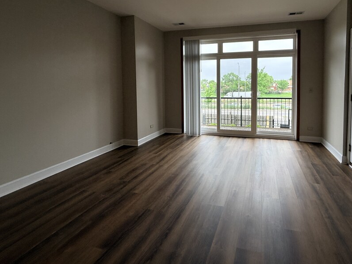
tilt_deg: -3.2
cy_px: 96
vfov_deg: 70.2
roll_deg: -0.3
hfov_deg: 86.1
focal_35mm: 18
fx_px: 183
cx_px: 219
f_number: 2.2
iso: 64
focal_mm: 2.22
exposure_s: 1/222
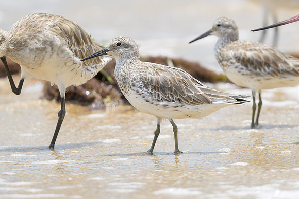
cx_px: 157
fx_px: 9344
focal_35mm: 1125
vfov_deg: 1.2
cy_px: 74
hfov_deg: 1.8
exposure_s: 1/1250
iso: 280
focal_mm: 500
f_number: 5.6
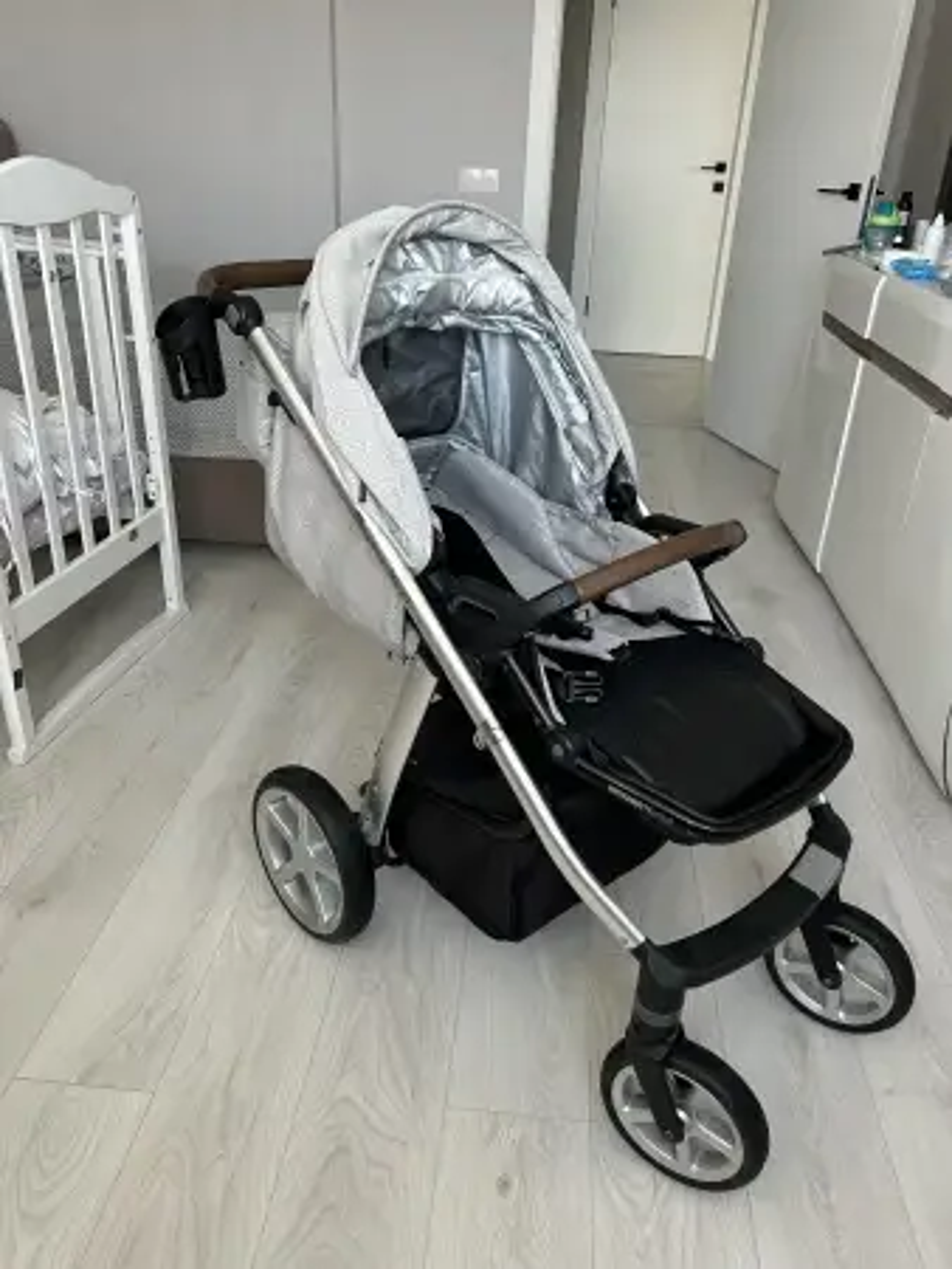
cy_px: 634
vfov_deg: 67.3
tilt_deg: -27.1
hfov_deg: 53.1
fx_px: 952
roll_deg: -3.5
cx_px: 476
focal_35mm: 26
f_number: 1.5
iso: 80
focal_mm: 5.7
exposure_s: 1/121
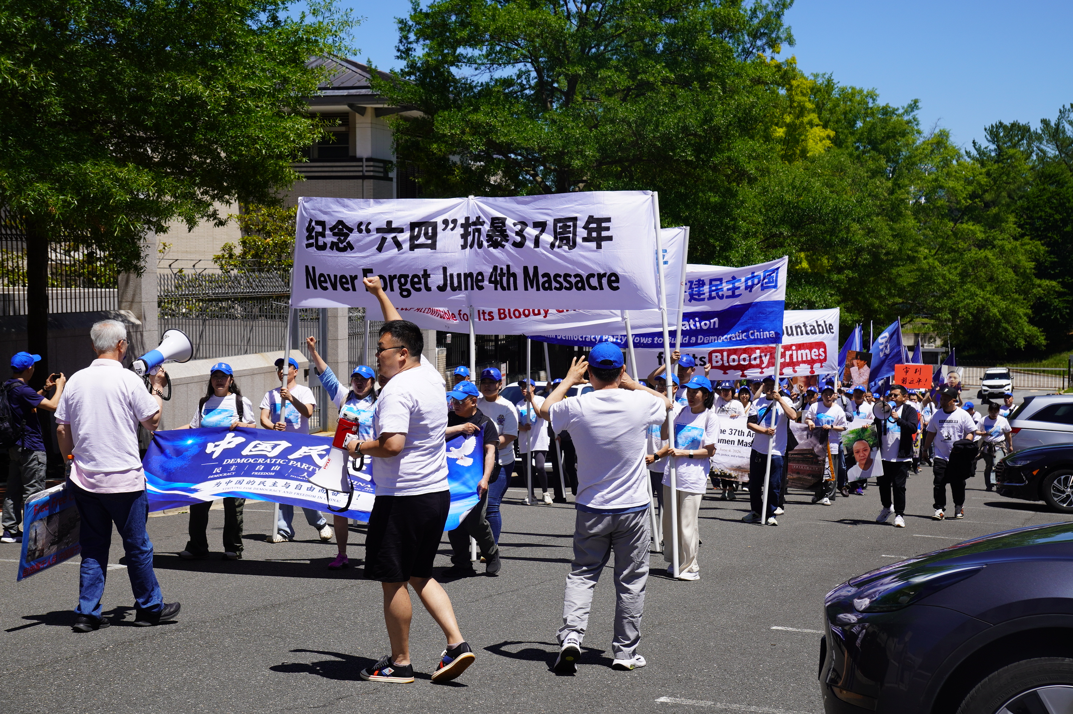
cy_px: 357
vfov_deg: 25.7
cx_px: 536
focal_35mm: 52
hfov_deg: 37.9
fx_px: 1563
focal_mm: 35
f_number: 5
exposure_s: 1/800
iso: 100
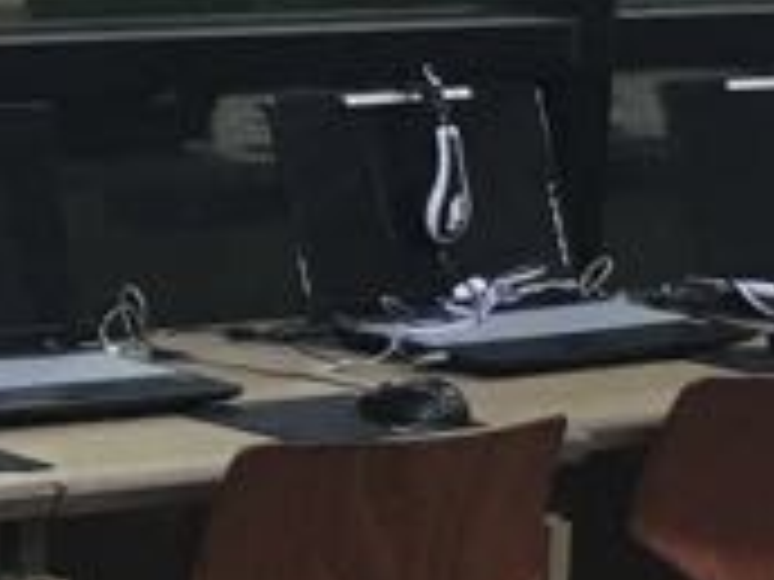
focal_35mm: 216
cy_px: 346
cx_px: -292
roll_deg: -1.1
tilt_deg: -9.1
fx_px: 4830
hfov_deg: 9.0
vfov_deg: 6.9
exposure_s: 1/30
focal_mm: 4.15
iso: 40
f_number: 2.2
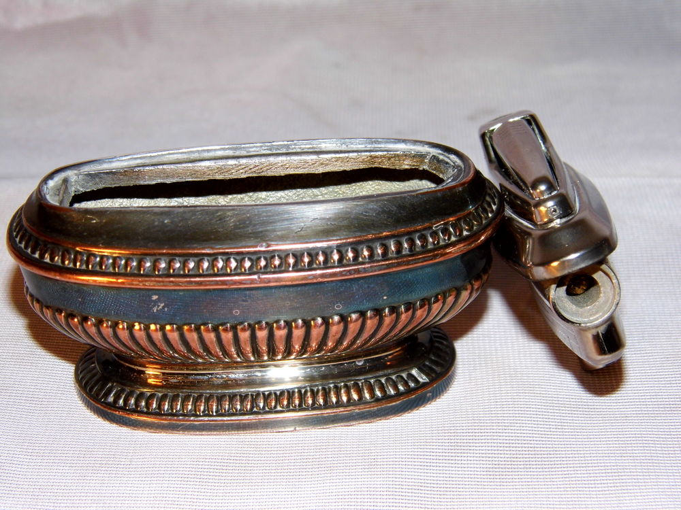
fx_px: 1594
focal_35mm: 81
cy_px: 255
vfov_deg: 18.2
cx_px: 340
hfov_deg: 24.1
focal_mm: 14.6
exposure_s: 1/60
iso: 100
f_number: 4.2
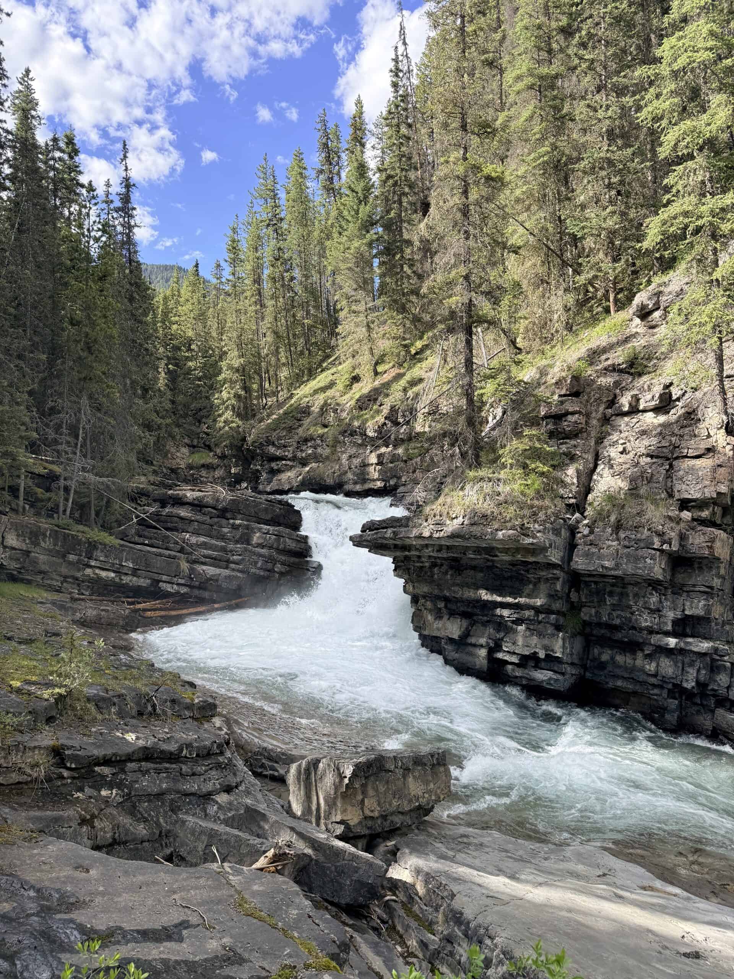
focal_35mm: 24
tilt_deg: +3.3
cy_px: 490
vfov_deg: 71.6
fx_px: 679
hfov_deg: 56.8
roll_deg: -0.7
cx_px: 367
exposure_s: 1/1585
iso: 100
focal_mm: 6.76
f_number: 1.78
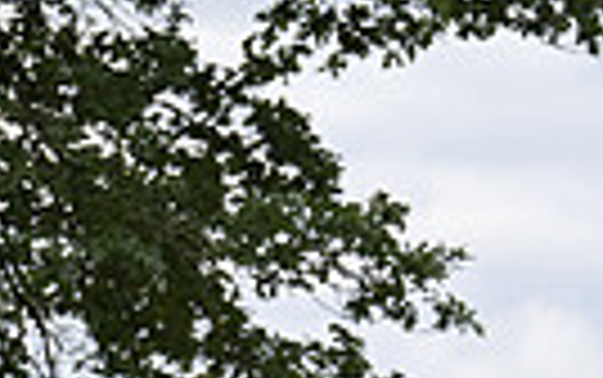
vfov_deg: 1.5
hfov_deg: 2.4
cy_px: 794
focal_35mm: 882
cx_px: 1170
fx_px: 14507
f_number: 5.6
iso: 640
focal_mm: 200
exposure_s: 1/1250
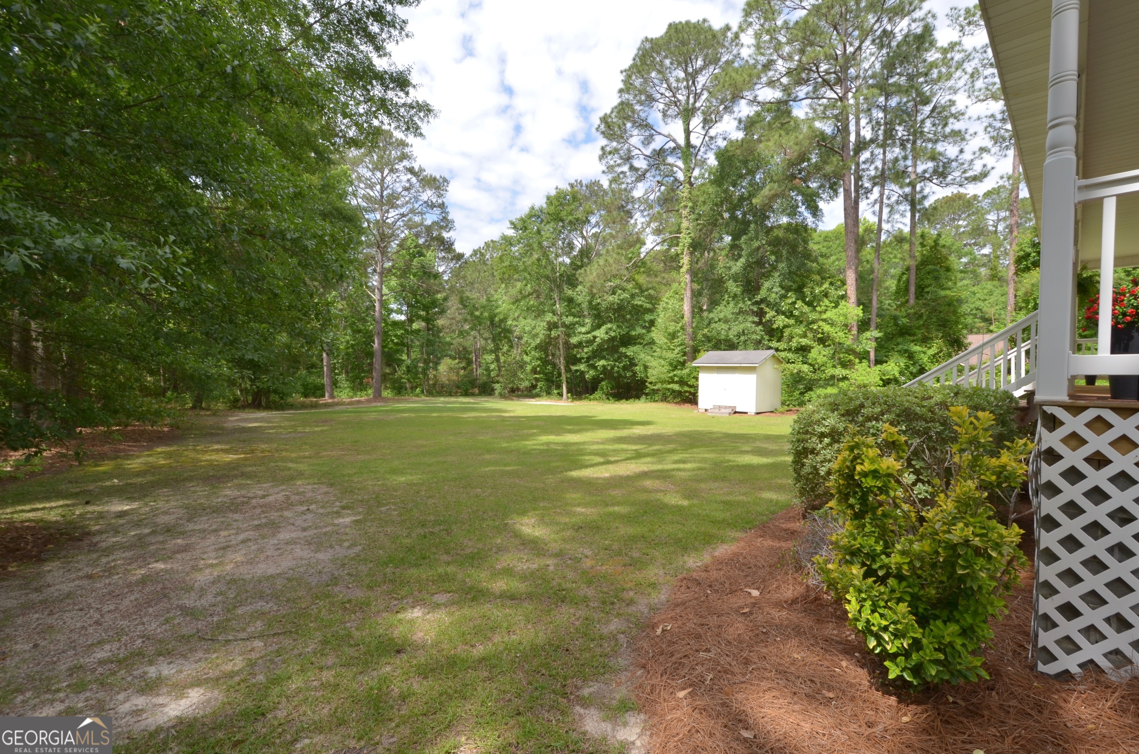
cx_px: 570
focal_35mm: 15
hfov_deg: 100.5
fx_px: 474
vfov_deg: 77.1
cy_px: 377
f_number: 9
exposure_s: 1/160
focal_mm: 10
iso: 200
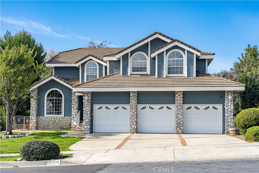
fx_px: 288
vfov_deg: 33.4
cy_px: 86
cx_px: 130
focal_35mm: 40
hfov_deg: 48.5
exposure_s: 1/640
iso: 320
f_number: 9
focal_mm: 40
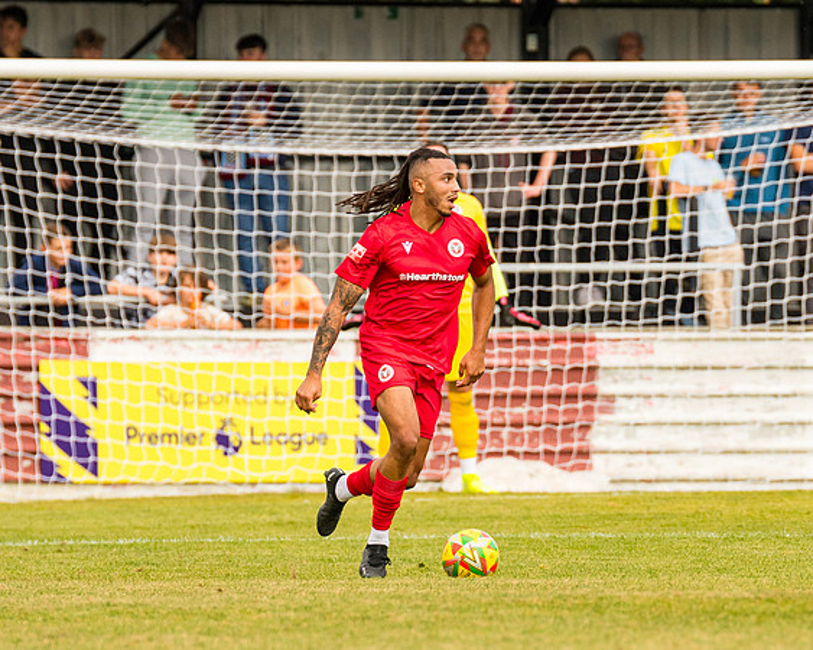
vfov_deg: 2.2
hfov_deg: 2.8
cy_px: 411
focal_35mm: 700
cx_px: 490
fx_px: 16830
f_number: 4
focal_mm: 300
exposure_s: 1/3200
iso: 640
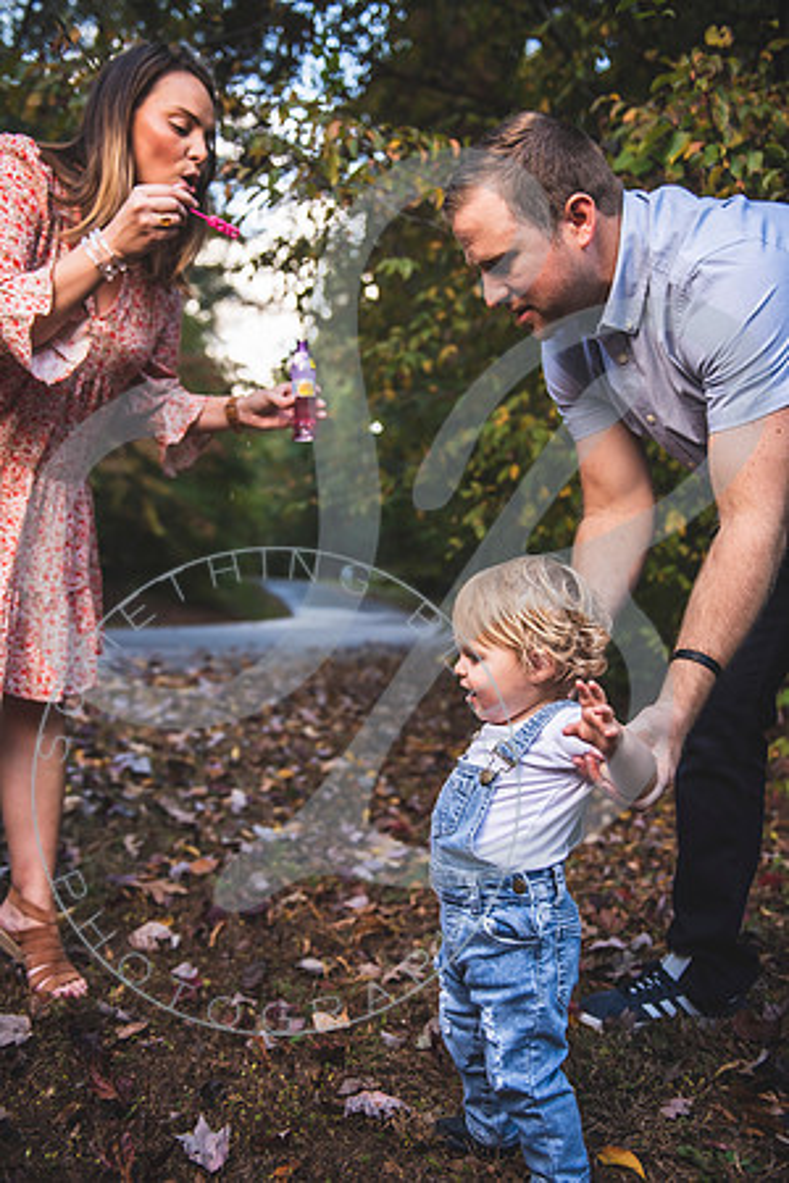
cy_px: 592
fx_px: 1151
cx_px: 394
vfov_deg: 54.4
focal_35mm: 35
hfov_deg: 37.9
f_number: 2.8
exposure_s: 1/200
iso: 100
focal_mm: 35
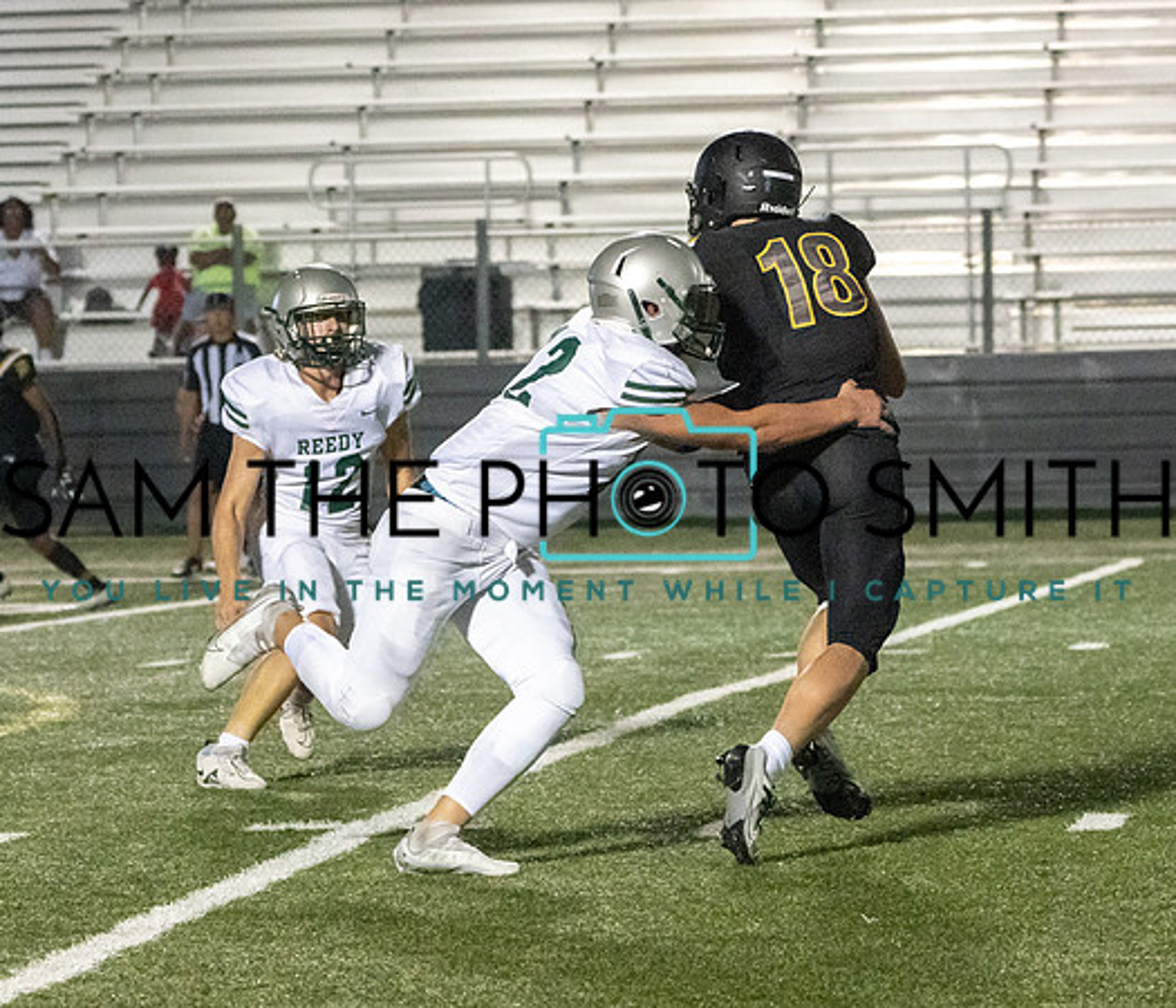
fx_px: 8561
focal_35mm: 239
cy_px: 431
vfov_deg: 6.7
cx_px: 531
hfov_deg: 7.9
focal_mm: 130
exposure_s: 1/1000
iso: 20000
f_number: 5.6
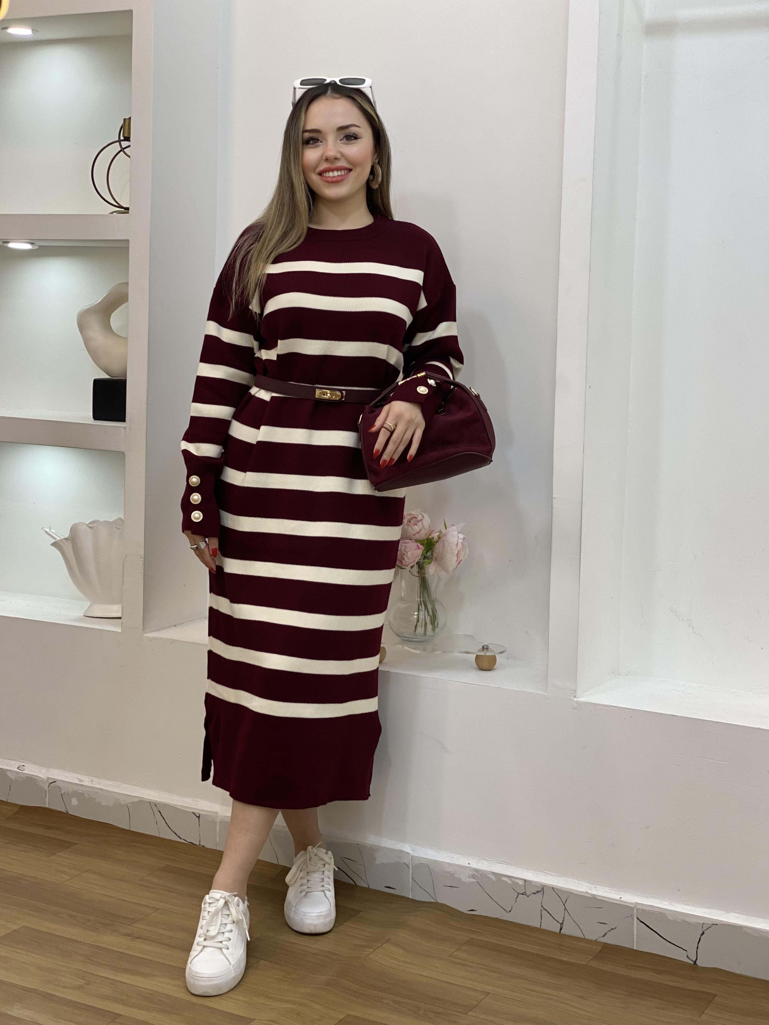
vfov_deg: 36.8
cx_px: 384
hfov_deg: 28.0
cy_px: 512
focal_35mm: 52
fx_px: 1540
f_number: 2
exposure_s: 1/100
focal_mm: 6
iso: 80
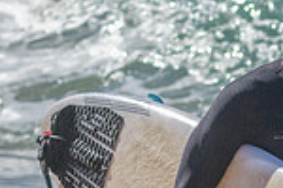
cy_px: 277
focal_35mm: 772
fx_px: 6068
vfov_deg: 1.8
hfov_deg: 2.7
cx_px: 487
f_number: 9
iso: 2000
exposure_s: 1/2000
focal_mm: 200
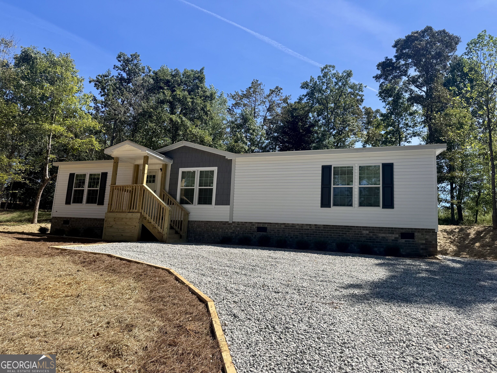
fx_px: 345
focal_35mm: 24
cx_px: 248
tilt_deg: +9.5
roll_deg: -4.0
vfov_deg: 56.8
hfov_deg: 71.6
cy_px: 186
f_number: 1.78
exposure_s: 1/3247
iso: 80
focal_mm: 6.76
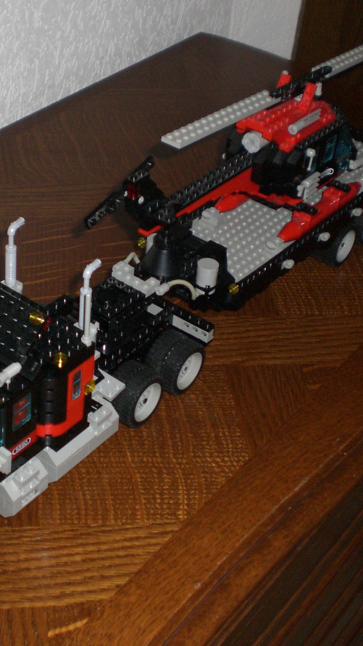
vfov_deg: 37.2
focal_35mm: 56
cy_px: 324
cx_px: 125
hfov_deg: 21.4
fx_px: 959
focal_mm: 6.3
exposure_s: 1/60
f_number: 3.1
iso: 200
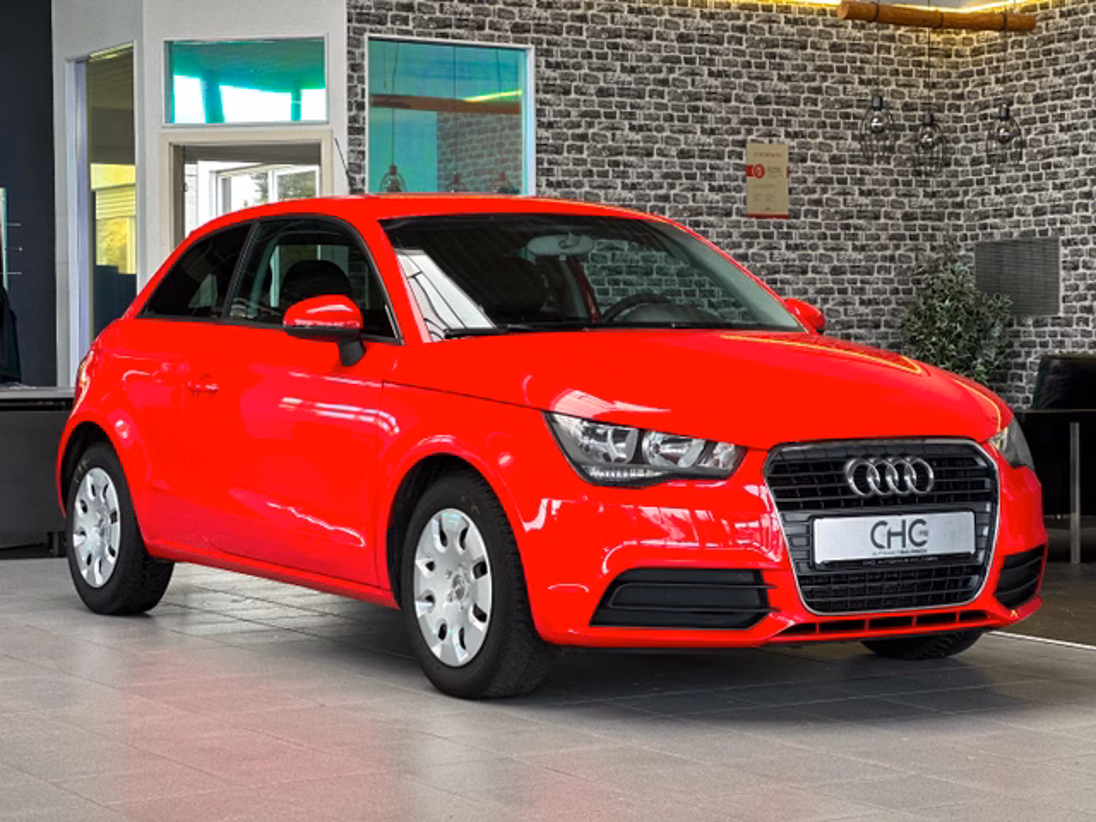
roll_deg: +0.3
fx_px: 2438
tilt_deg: -1.3
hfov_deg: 25.3
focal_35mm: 77
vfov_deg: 19.1
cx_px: 548
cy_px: 411
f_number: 2.8
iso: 125
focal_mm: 9
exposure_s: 1/50
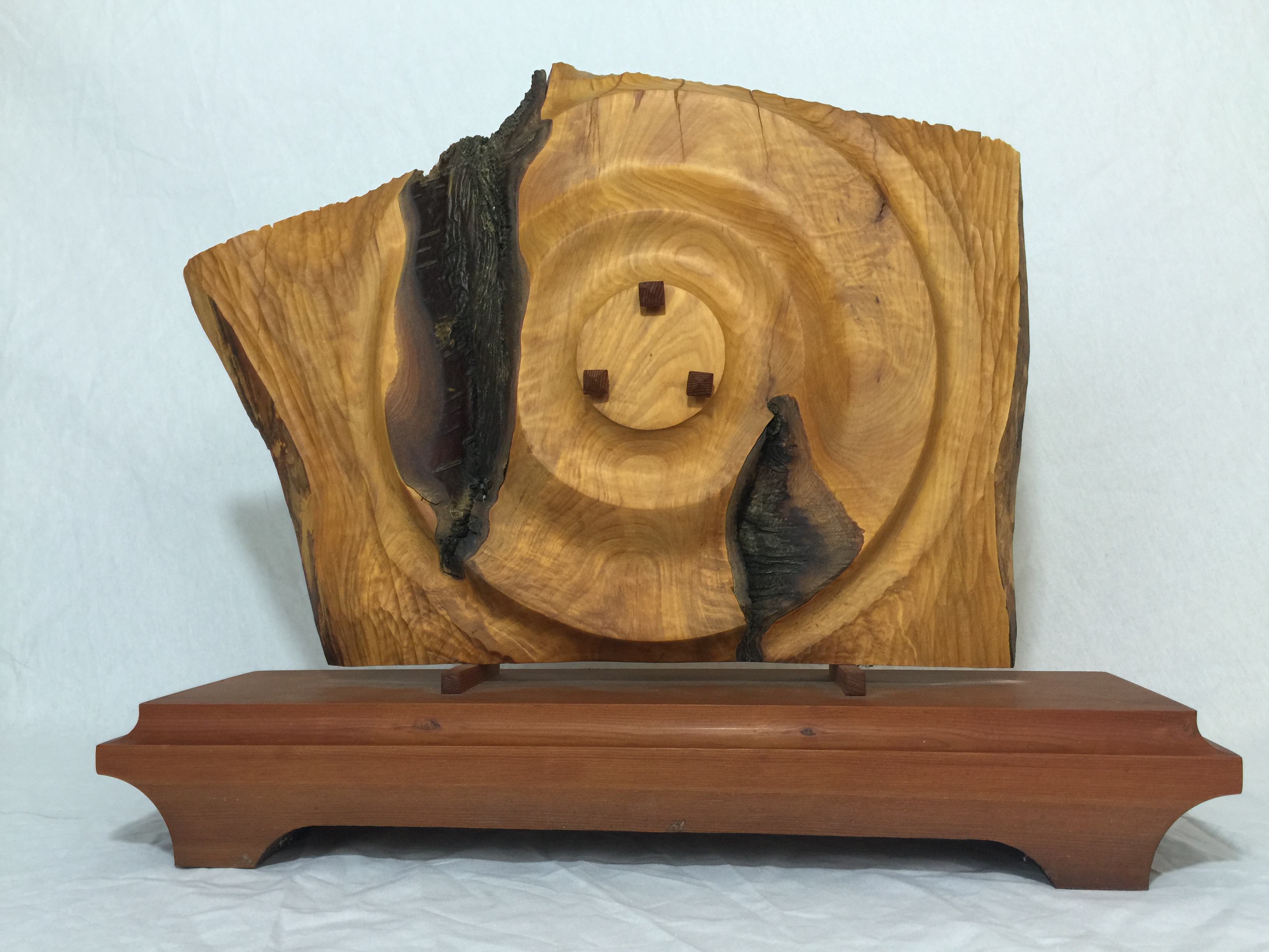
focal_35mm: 29
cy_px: 476
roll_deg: -0.9
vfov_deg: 48.2
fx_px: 1063
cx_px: 634
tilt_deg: +2.3
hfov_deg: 61.7
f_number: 2.2
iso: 50
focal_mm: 4.15
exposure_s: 1/15
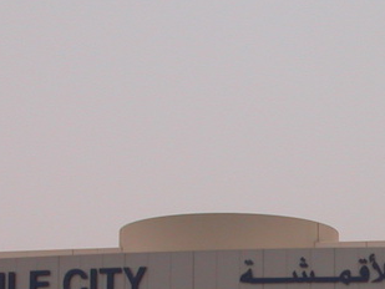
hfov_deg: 13.1
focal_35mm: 149
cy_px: 345
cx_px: 355
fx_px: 1658
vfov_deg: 9.8
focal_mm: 9.2
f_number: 8
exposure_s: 1/540
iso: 100
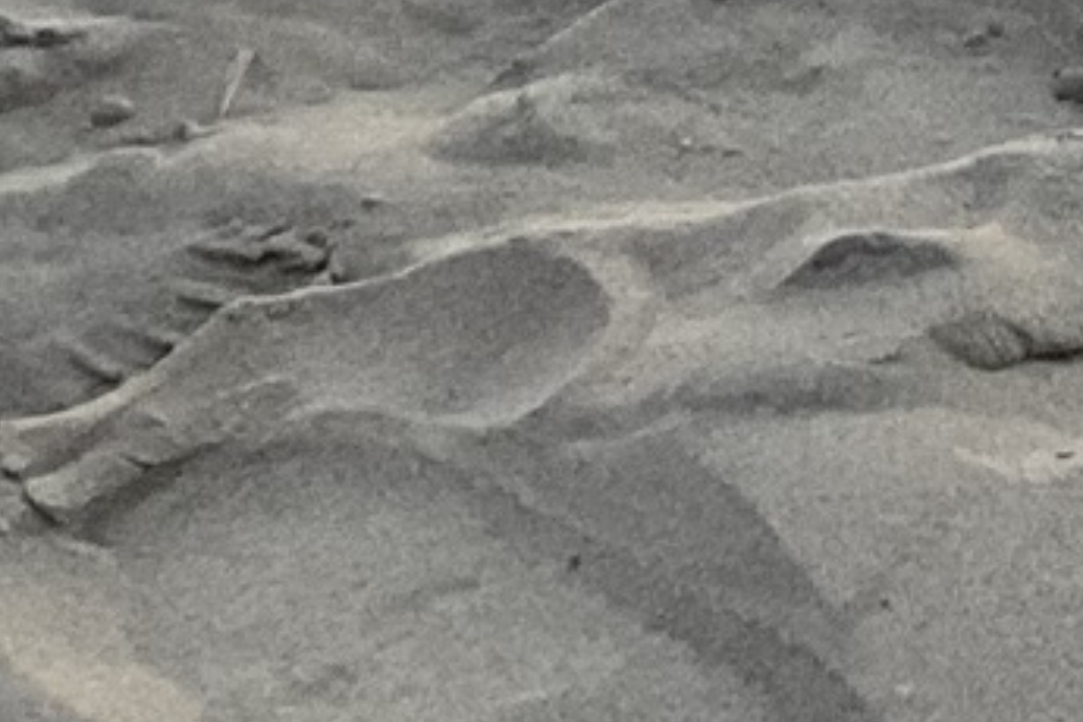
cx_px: 2938
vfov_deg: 7.1
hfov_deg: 9.8
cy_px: -1303
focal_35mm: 175
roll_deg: +1.0
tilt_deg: -14.7
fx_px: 5264
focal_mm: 3
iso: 64
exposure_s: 1/91
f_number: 1.8
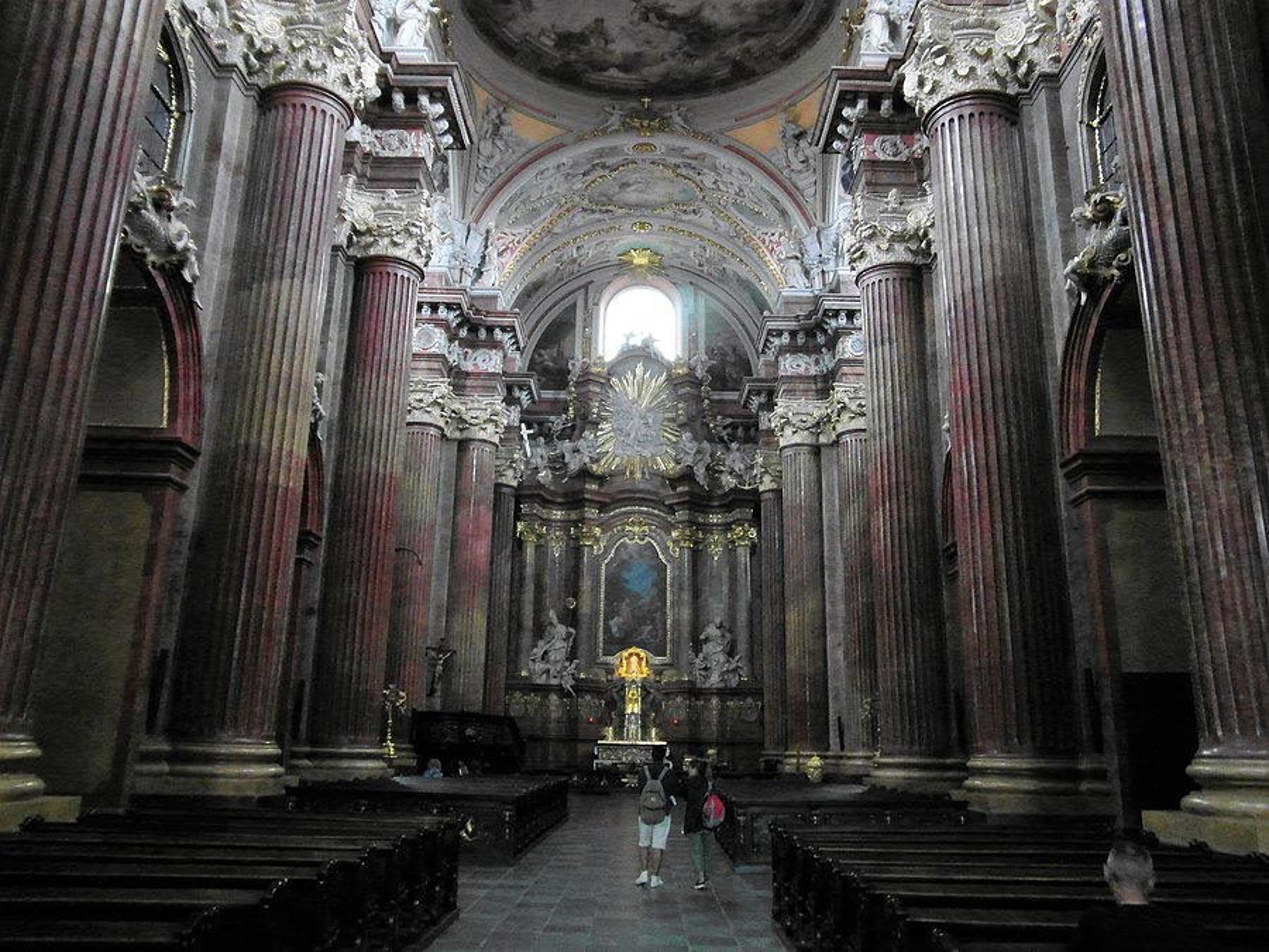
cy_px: 476
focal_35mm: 24
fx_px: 880
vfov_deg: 56.8
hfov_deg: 71.6
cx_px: 634
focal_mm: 4
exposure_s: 1/30
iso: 800
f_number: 3.2
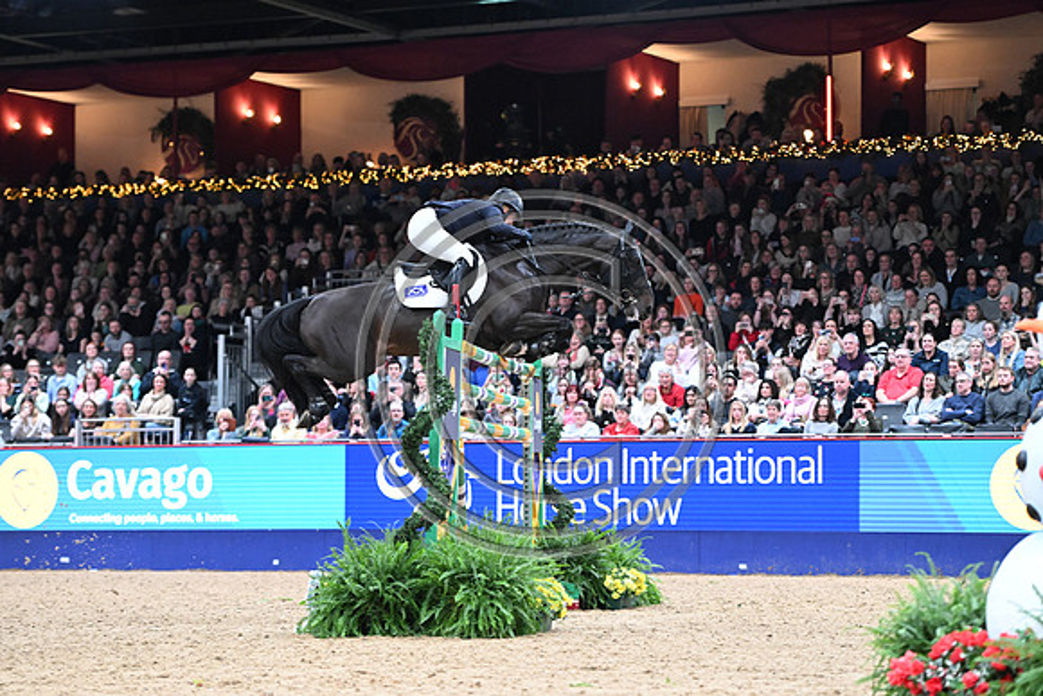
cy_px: 348
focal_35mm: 110
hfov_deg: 18.6
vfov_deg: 12.5
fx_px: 3188
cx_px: 522
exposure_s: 1/800
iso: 6400
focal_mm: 110
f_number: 3.5
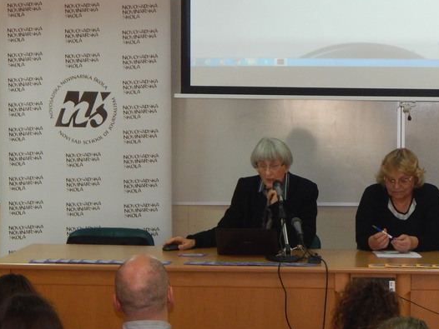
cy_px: 205
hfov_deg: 13.4
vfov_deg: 10.2
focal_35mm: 146
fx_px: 1852
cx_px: 357
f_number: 4.2
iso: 280
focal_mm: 13.5
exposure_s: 1/30
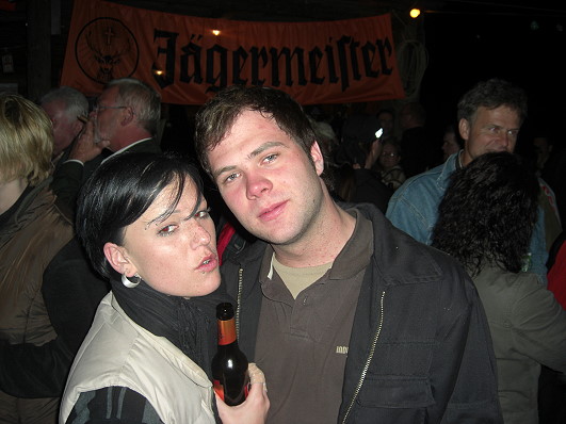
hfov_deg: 49.0
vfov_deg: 37.7
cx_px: 283
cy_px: 212
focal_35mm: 38
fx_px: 621
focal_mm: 7.9
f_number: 2.8
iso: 100
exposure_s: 1/60
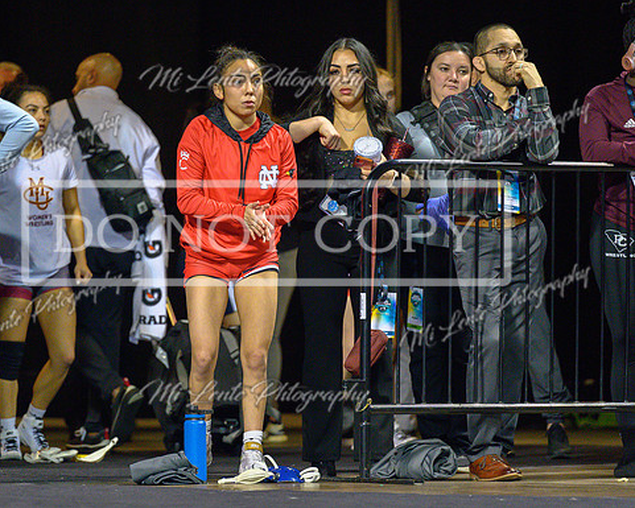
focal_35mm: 328
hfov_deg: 5.9
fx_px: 6166
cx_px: 212
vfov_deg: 4.7
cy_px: 245
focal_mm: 200
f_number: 2.8
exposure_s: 1/800
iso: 4000
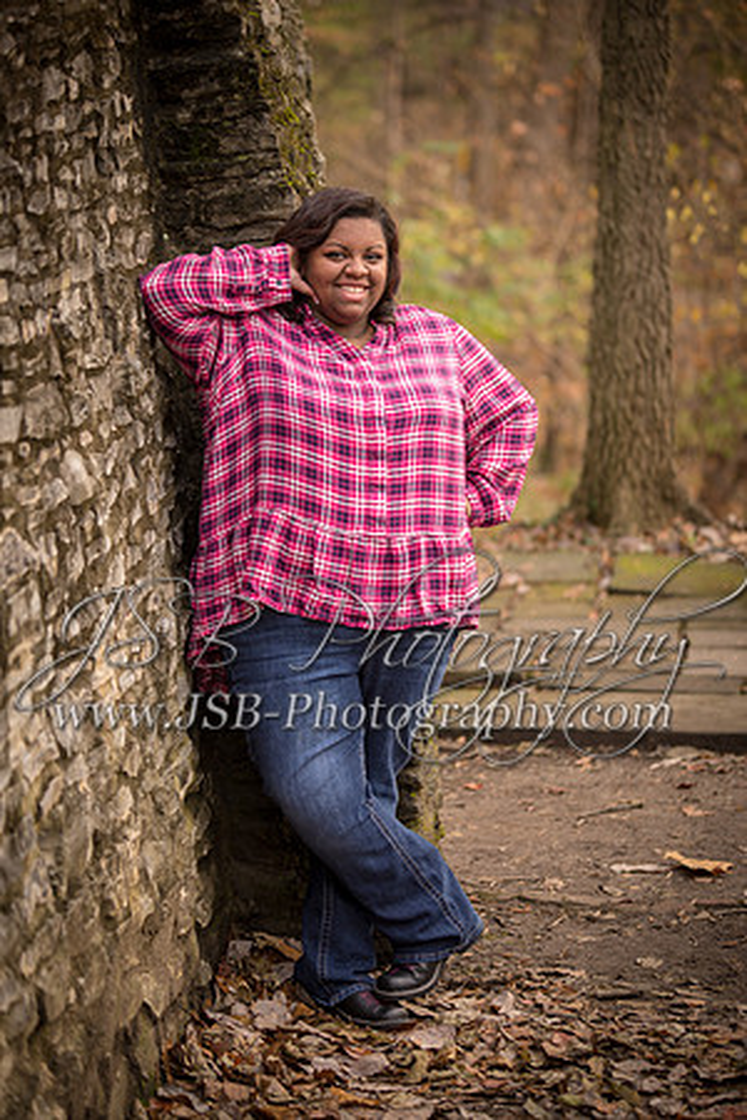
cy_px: 560
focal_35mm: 105
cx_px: 374
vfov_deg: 19.5
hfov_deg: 13.0
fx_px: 3268
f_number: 2.8
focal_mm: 105
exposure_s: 1/100
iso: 200
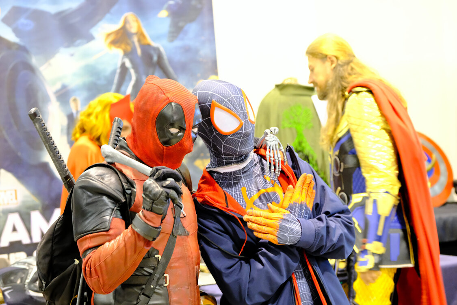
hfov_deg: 20.6
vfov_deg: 13.8
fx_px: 1257
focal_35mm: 99
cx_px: 228
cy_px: 152
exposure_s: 1/20
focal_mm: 66
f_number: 4
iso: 6400
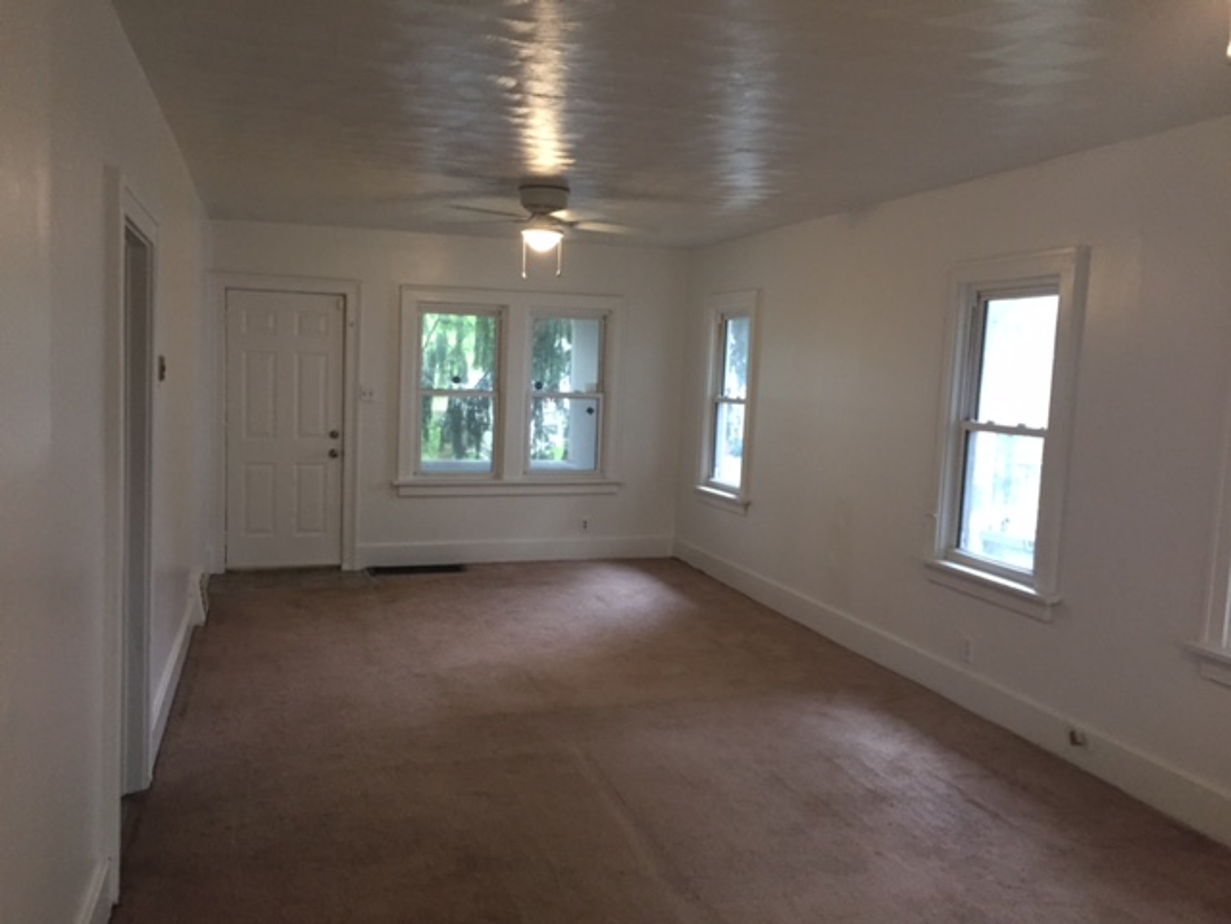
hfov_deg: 61.7
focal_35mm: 29
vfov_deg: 48.2
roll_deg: -2.5
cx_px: 616
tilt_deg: -5.5
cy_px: 462
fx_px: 1031
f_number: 2.2
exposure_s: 1/30
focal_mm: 4.15
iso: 160
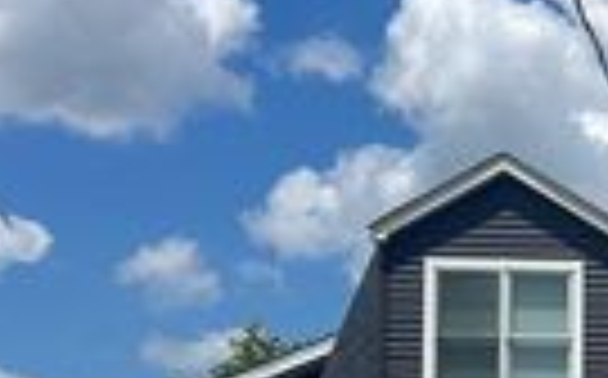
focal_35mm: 102
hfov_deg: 18.8
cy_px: 628
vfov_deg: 12.0
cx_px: 820
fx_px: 1688
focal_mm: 5.7
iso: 50
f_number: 1.5
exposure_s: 1/8696
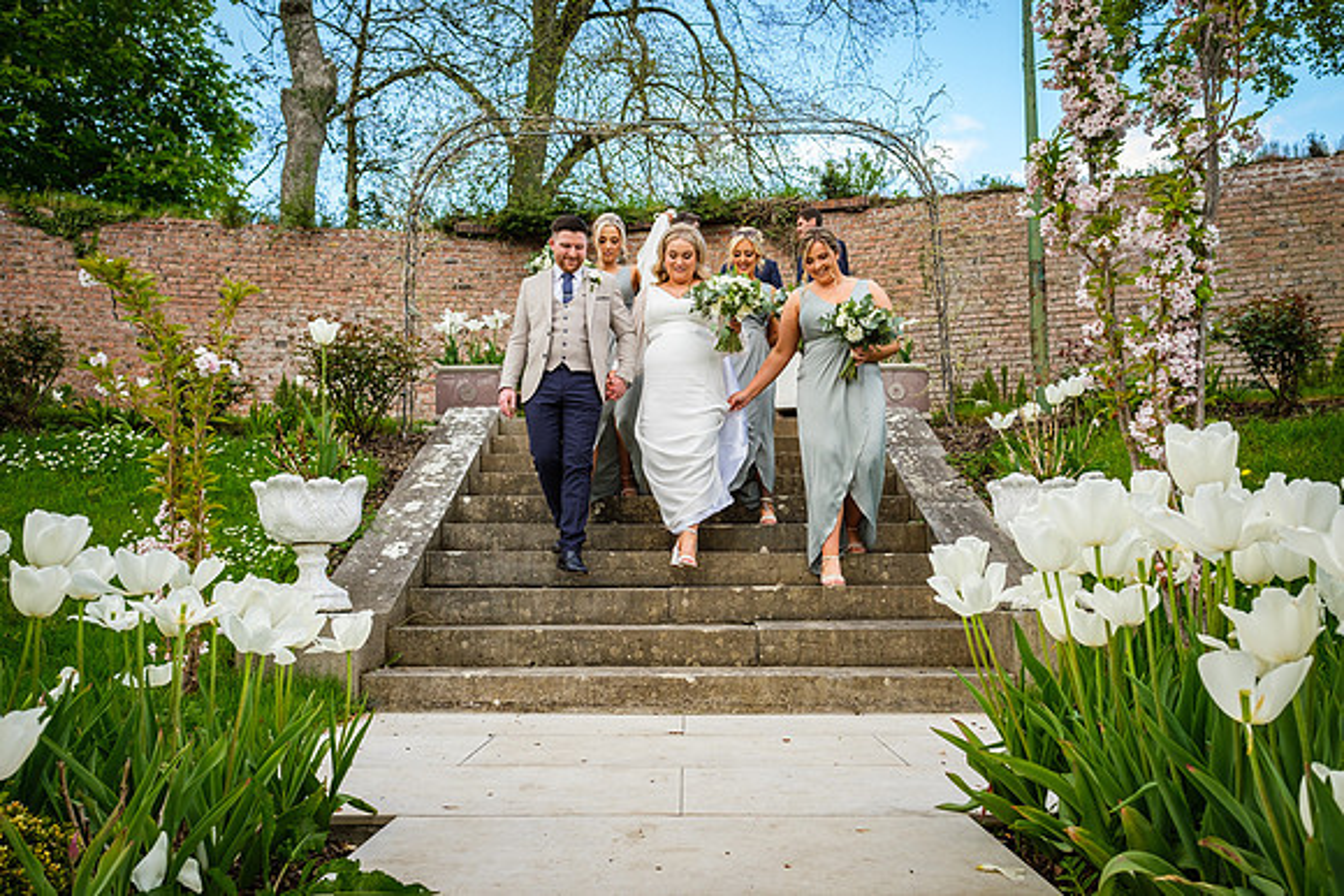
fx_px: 1042
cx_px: 653
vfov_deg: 46.4
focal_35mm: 28
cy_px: 508
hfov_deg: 65.6
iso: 250
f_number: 4
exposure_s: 1/200
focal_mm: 16
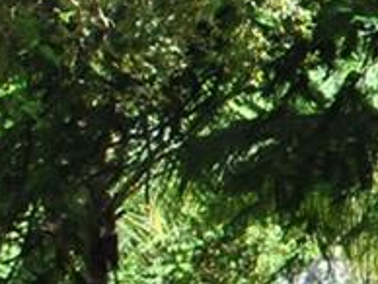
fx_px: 3378
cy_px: 144
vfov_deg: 4.8
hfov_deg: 6.1
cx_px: 910
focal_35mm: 309
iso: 140
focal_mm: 26
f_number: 5.6
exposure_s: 1/125
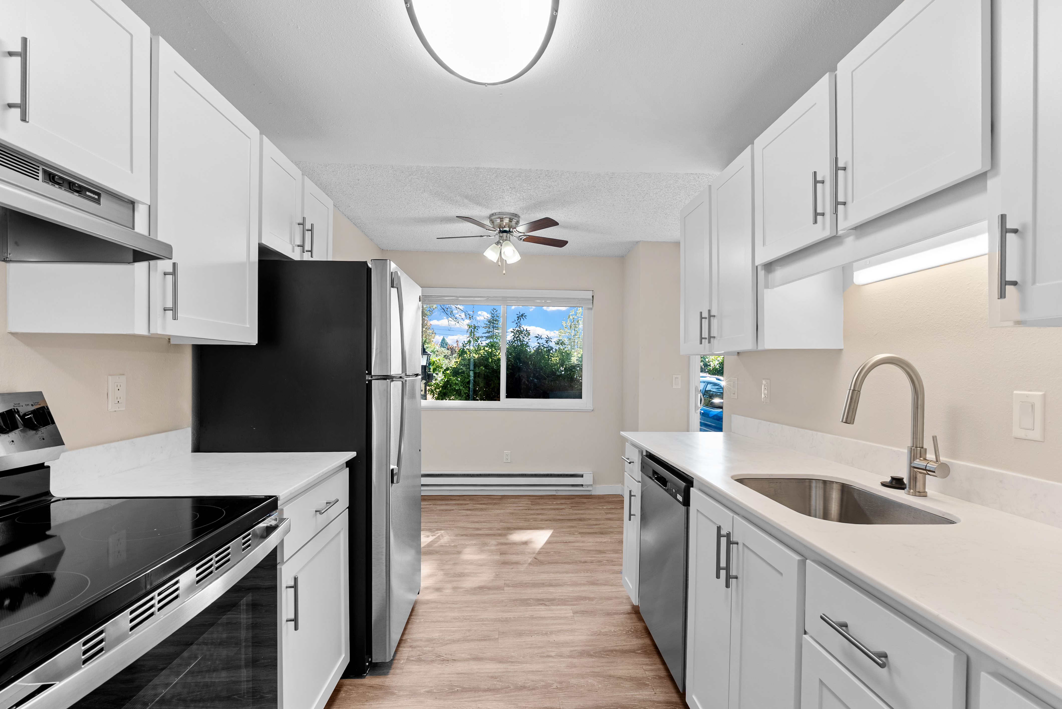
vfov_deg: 73.8
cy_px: 354
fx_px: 472
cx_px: 531
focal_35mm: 16
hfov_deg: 96.7
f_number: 10
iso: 100
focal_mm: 16
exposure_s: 1/2.5
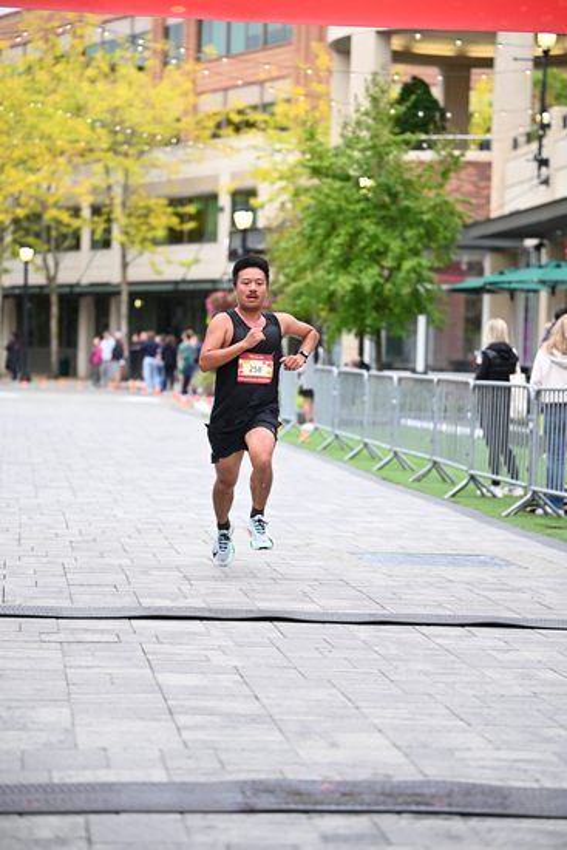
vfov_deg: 21.0
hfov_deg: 14.1
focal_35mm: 97
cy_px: 425
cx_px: 284
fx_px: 2290
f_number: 2.8
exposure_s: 1/1250
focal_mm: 97
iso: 1250
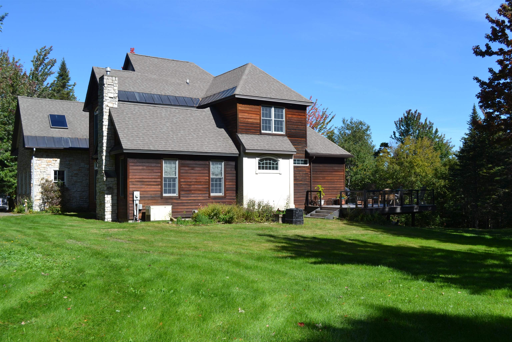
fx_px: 512
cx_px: 256
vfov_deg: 36.9
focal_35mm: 36
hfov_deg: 53.1
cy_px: 171
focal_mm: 24
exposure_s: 1/250
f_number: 8
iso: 100
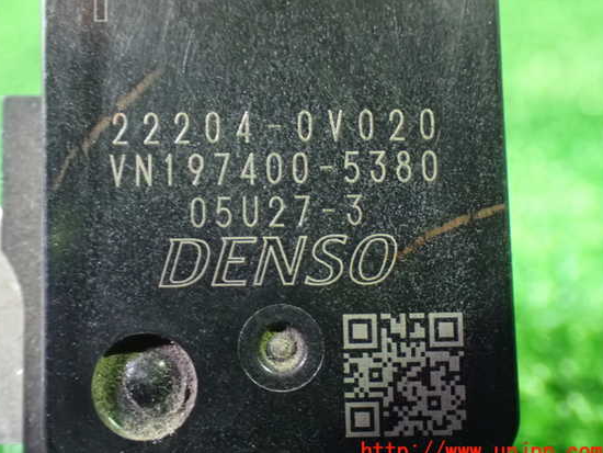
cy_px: 219
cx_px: 280
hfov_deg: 39.6
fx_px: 837
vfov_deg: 30.3
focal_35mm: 48
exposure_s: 1/25
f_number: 2.9
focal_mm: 7.84
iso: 1600
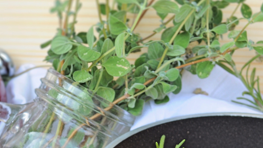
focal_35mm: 117
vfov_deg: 10.1
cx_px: 207
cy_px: 194
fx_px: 816
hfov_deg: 18.2
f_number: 5.6
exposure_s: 1/125
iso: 200
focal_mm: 32
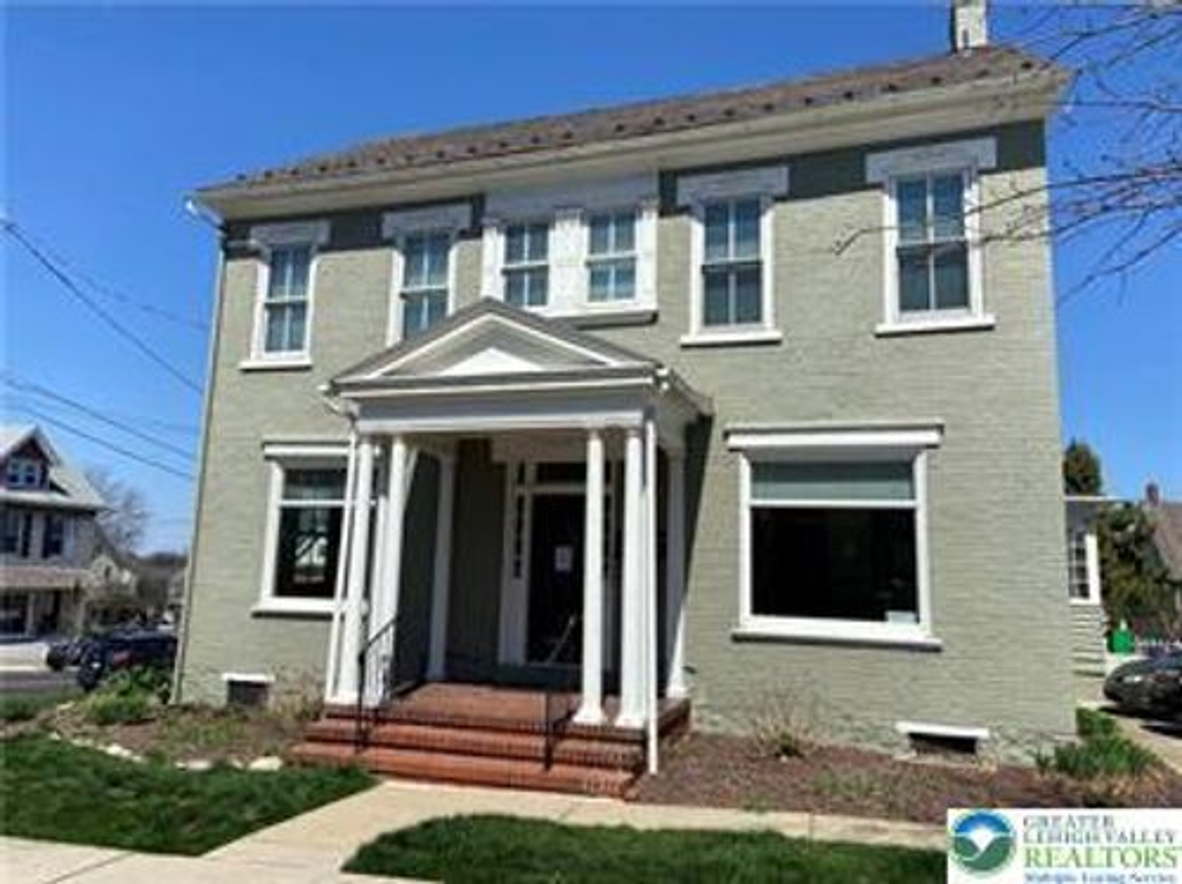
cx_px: 591
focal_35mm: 26
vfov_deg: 53.0
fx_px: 887
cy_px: 442
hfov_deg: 67.4
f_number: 1.8
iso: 32
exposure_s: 1/4115
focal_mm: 4.25
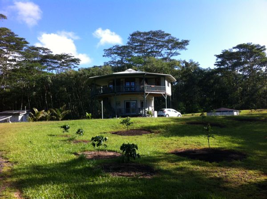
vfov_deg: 40.6
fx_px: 270
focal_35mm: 35
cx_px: 134
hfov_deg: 52.7
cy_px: 100
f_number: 2.8
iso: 80
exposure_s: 1/591
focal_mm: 3.85
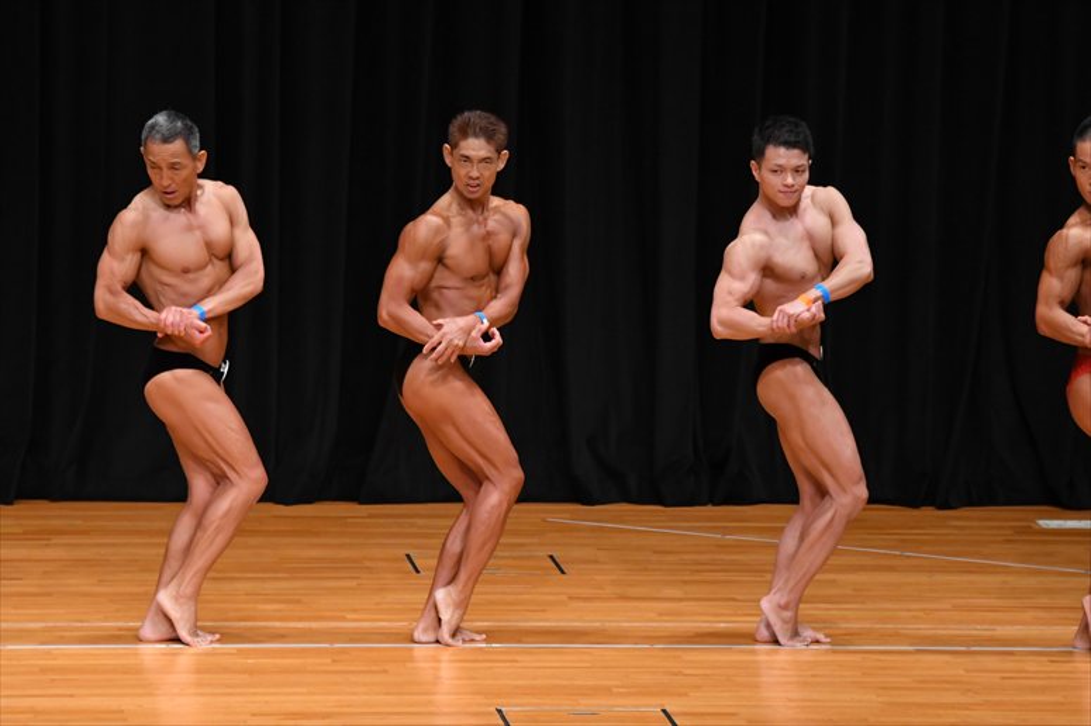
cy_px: 363
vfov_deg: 5.4
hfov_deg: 8.1
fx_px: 7724
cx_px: 546
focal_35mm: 255
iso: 3200
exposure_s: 1/400
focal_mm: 170
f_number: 5.6
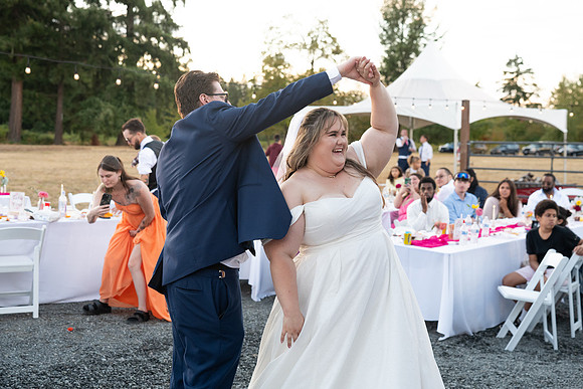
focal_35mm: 46
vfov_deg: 29.3
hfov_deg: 42.7
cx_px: 292
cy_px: 194
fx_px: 745
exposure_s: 1/500
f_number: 4
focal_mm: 46
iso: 1600
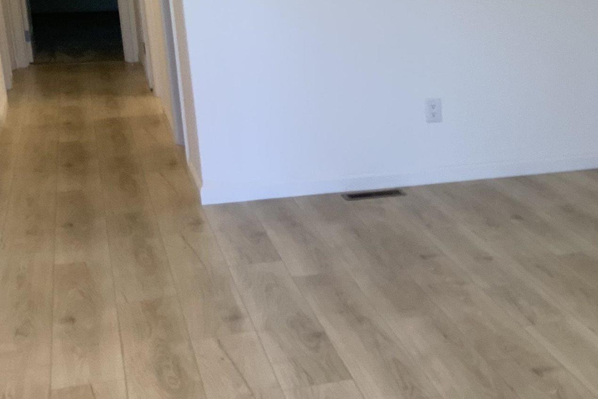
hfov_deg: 25.5
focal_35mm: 73
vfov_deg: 18.6
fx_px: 1213
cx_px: 671
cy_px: 253
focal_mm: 3
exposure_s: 1/120
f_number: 1.8
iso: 64
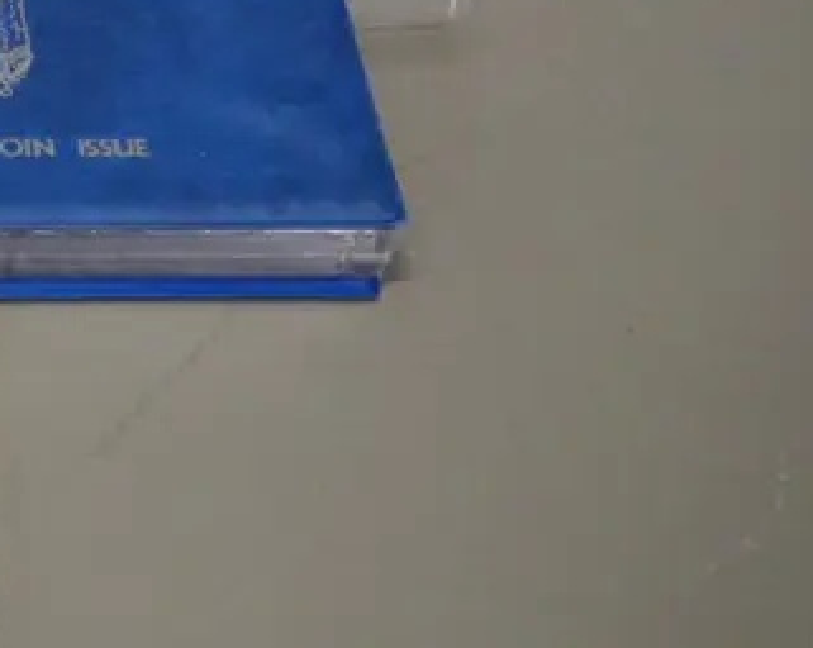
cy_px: -114
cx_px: -476
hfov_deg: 16.3
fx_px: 2547
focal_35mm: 106
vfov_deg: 14.1
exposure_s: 1/160
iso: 3200
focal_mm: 17
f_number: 5
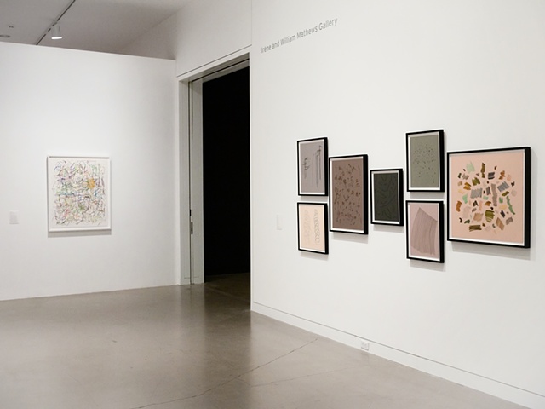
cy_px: 204
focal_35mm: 40
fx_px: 630
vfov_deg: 36.0
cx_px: 272
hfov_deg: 46.8
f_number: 2.8
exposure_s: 1/30
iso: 800
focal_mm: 20
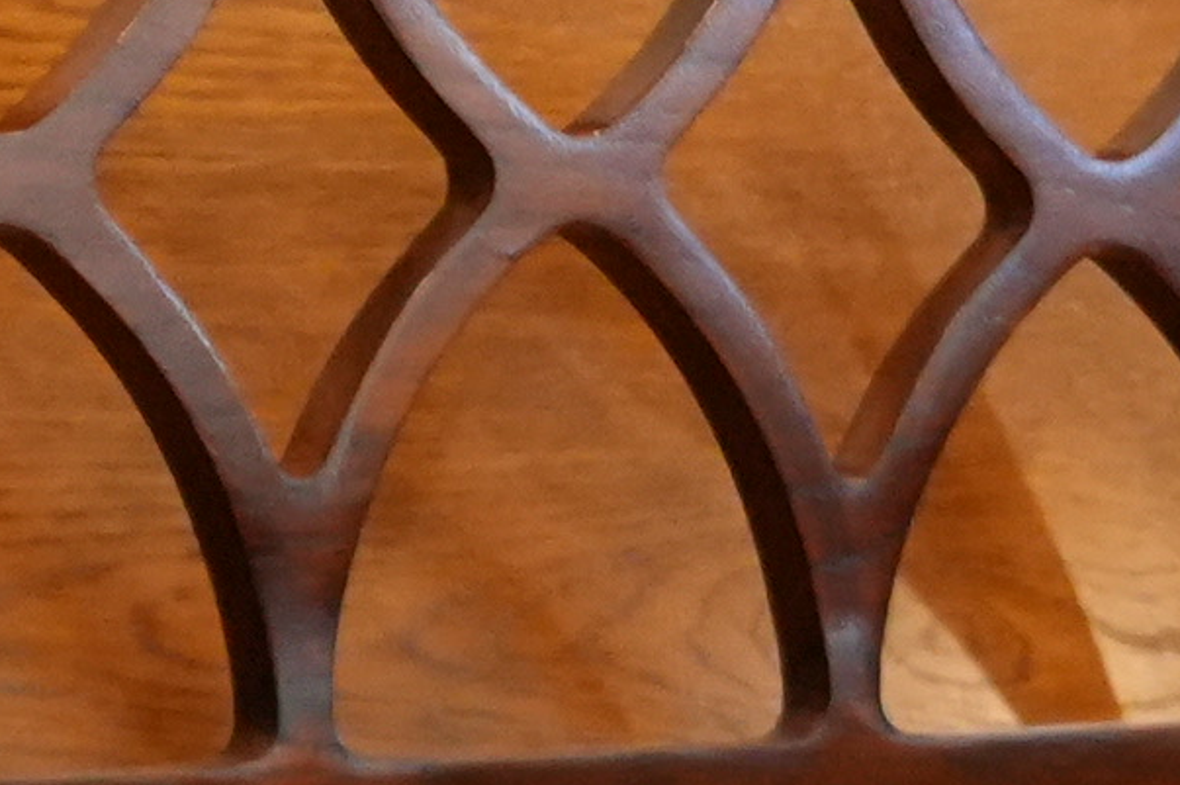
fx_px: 9649
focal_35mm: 295
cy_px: 1593
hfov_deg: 6.9
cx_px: -476
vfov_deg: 4.6
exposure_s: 1/160
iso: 2000
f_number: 2.8
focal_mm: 27
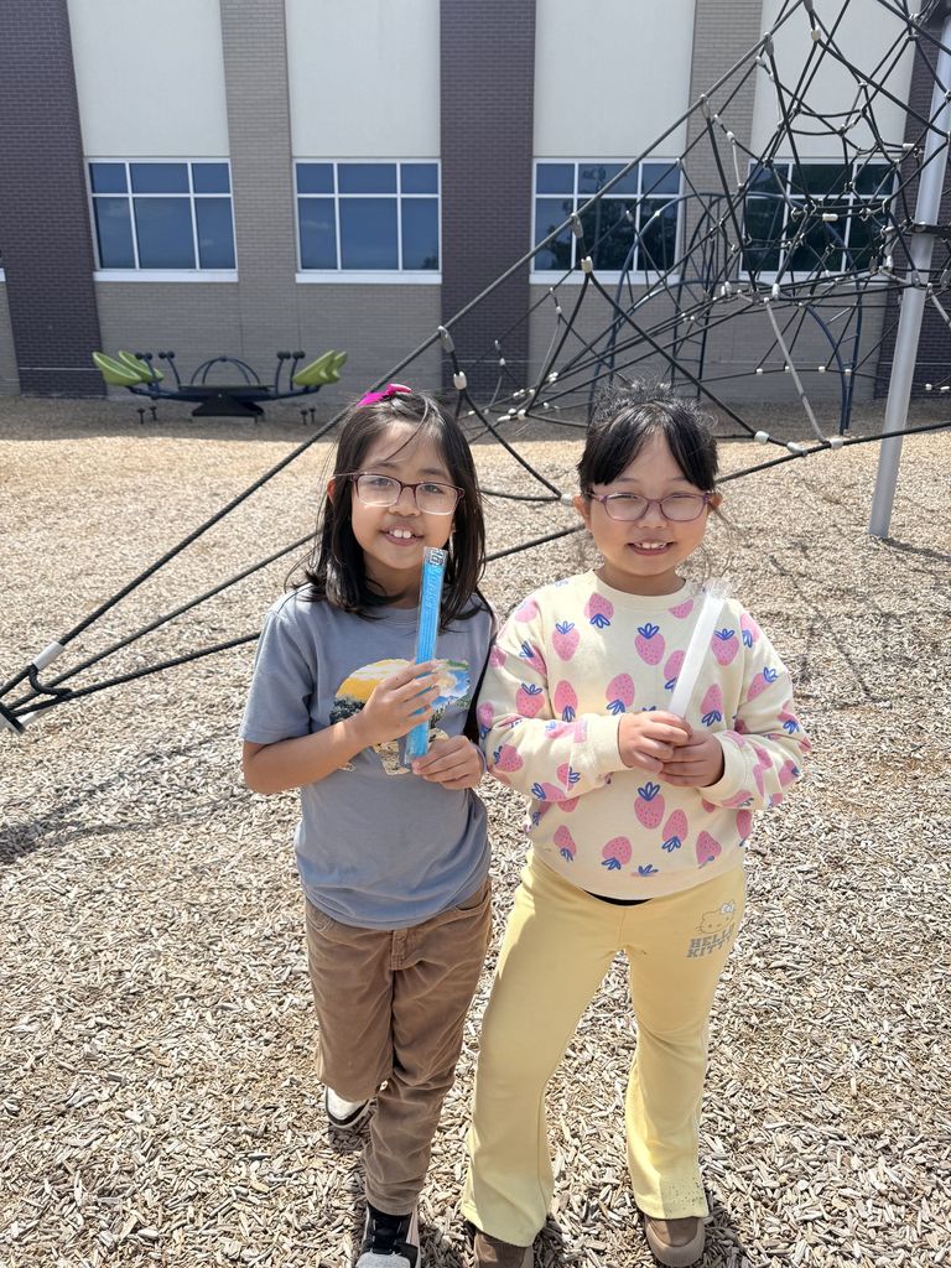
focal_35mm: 24
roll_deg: -0.7
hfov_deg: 56.8
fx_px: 879
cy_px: 634
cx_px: 476
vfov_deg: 71.6
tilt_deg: -17.5
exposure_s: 1/2703
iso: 80
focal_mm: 6.76
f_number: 1.78
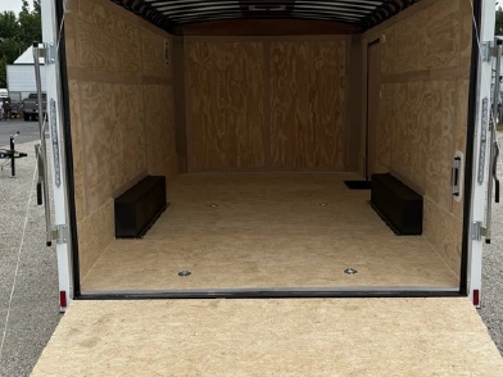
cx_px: 273
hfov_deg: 38.9
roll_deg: +0.3
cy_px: 219
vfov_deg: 29.6
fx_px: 712
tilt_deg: -9.2
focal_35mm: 49
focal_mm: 6.76
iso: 80
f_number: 1.78
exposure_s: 1/2232
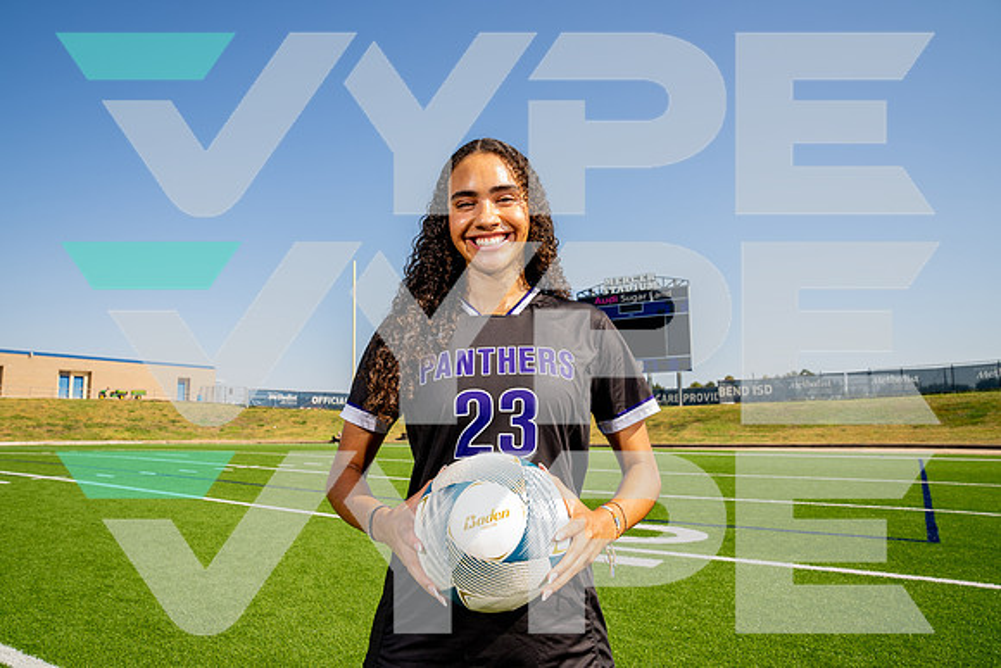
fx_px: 667
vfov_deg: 53.2
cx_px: 500
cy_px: 334
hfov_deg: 73.7
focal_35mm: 24
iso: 50
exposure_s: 1/125
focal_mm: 24
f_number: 7.1
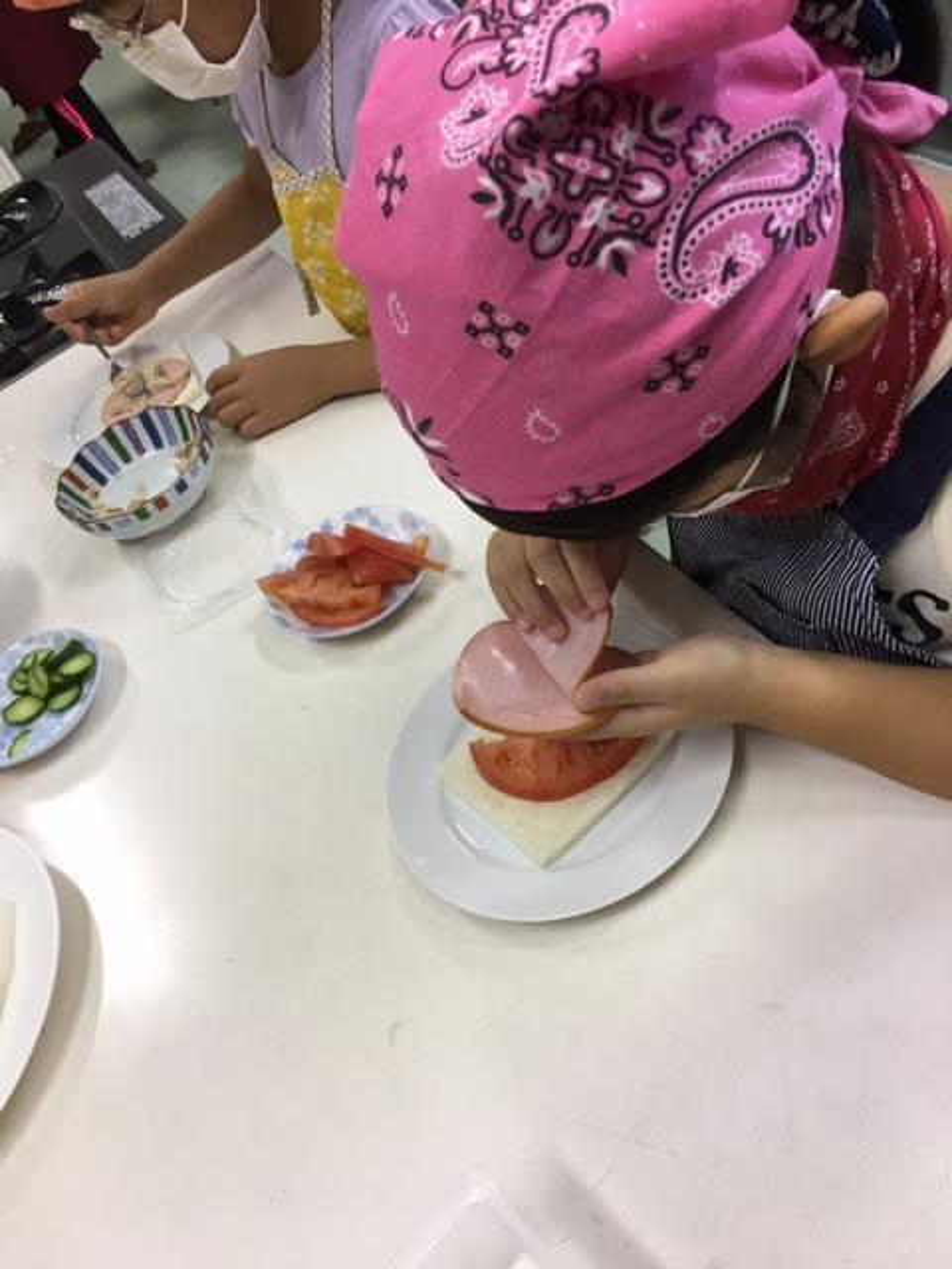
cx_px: 476
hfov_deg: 48.2
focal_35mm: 29
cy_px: 634
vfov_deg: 61.7
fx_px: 1063
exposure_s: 1/30
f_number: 2.2
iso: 40
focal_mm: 4.2
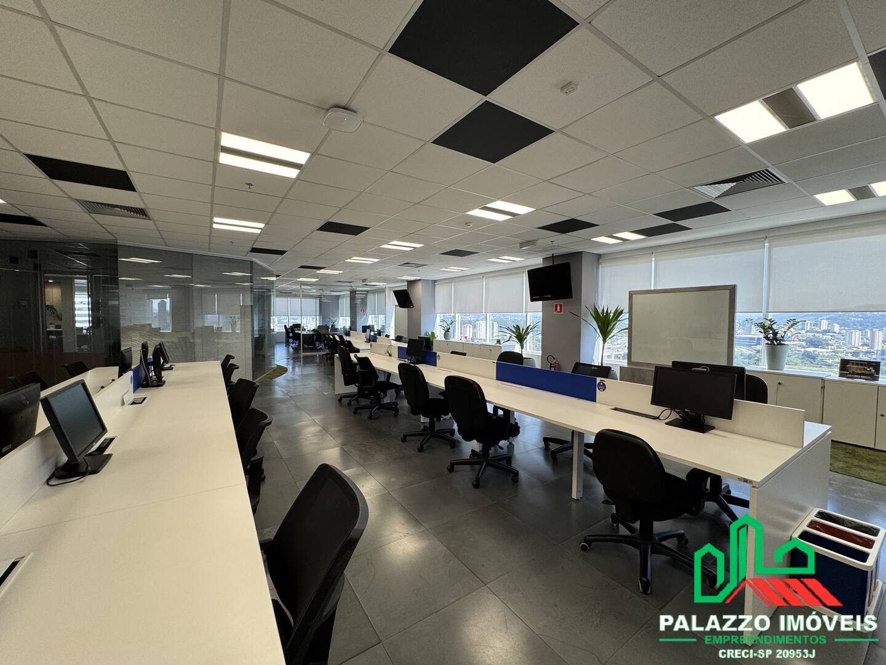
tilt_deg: -1.9
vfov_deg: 85.7
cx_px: 443
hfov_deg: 102.1
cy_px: 332
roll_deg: +0.3
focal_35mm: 14
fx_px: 358
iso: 80
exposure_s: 1/120
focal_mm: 2.22
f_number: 2.2
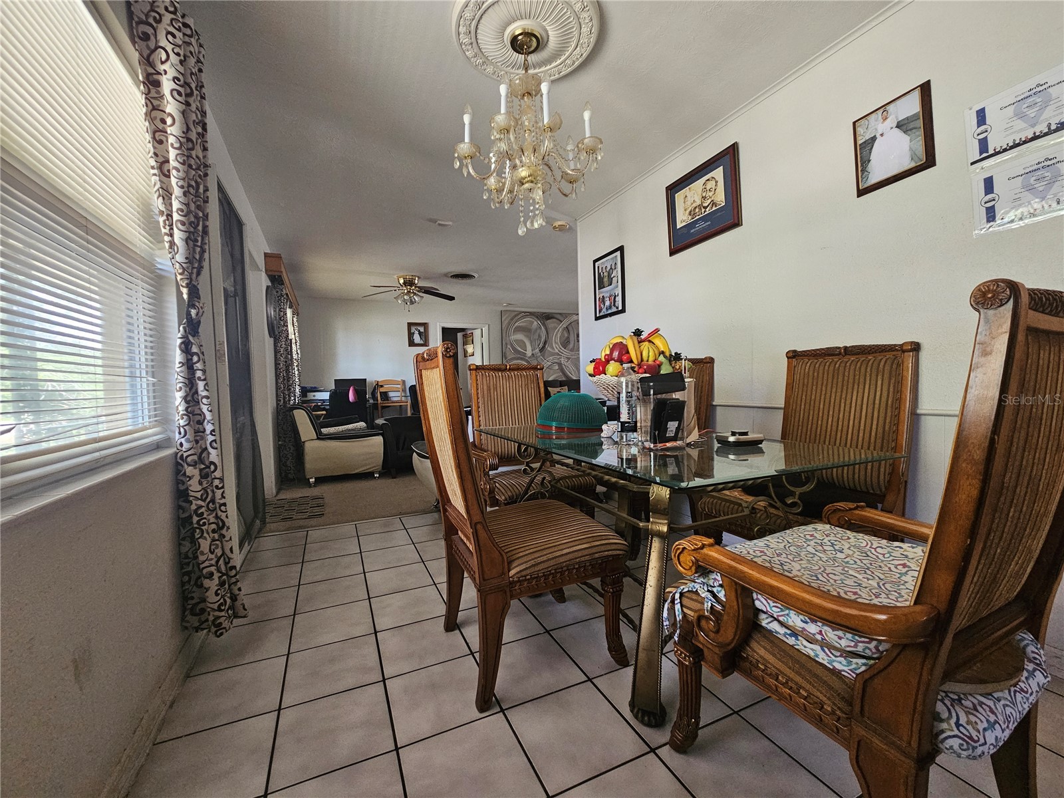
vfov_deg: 89.9
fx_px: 400
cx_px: 532
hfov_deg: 106.2
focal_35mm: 13
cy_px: 399
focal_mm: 2.2
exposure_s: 1/60
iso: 400
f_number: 2.2
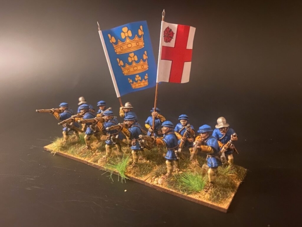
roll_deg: -0.2
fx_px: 227
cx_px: 151
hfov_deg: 67.3
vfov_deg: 53.1
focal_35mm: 26
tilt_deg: -14.2
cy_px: 114
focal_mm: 4.25
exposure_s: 1/4
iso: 1000
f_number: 1.8
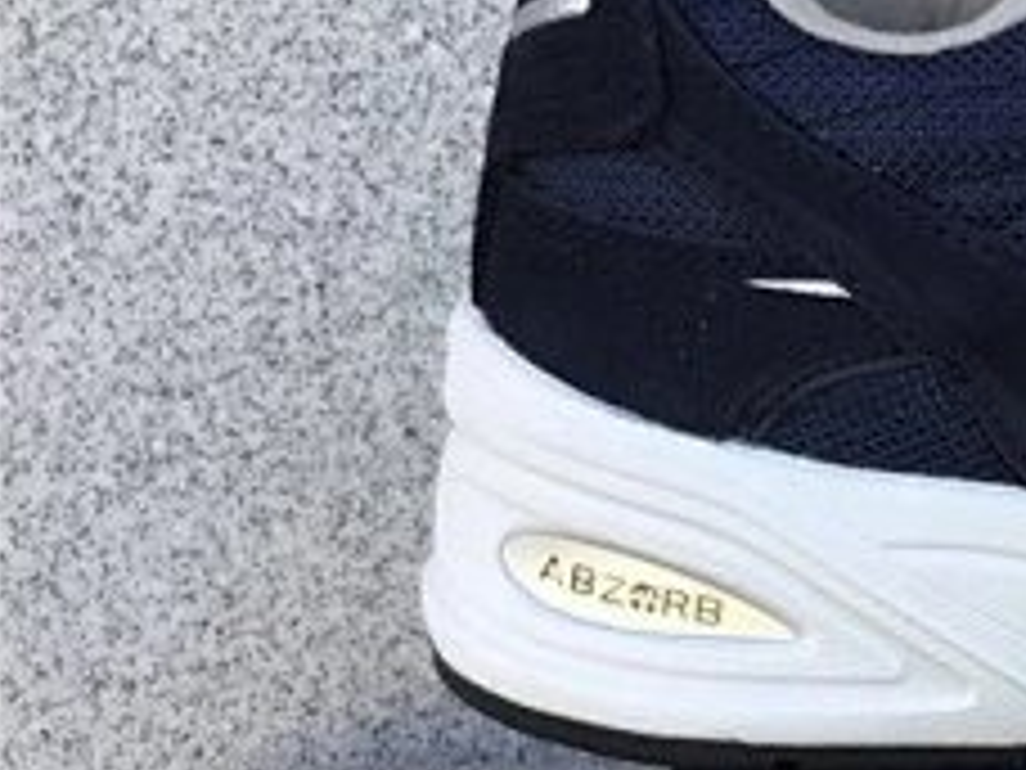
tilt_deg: -20.3
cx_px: 1436
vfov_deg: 16.8
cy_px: 635
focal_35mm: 87
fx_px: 2579
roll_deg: +0.3
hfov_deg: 20.1
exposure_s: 1/100
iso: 25
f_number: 2.4
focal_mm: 3.3
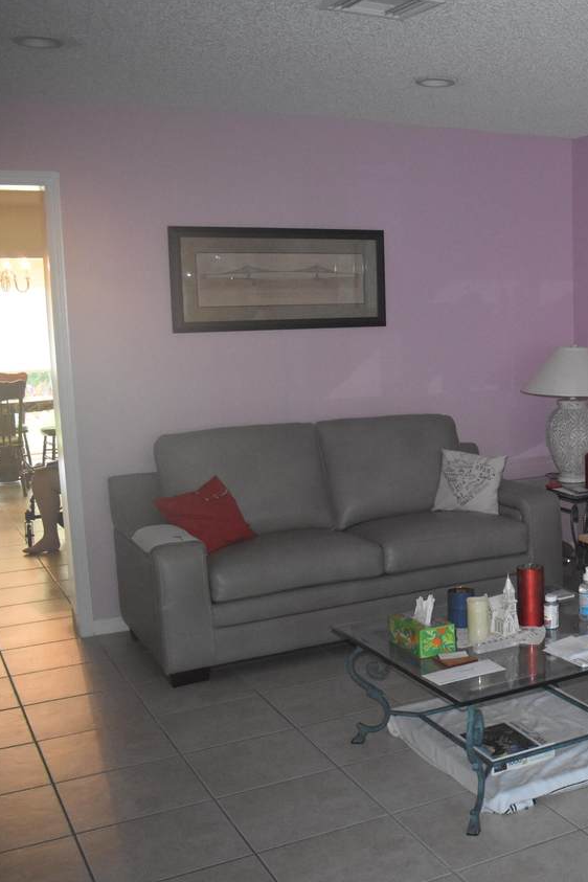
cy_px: 441
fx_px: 1004
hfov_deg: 30.0
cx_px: 612
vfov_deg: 47.4
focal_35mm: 41
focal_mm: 18
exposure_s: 1/60
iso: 2200
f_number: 3.5
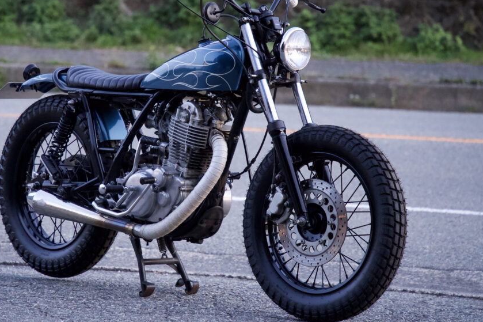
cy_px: 129
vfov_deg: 6.9
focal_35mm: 199
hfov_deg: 10.3
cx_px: 196
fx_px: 2669
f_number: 5.6
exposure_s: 1/160
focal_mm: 163
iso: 12800
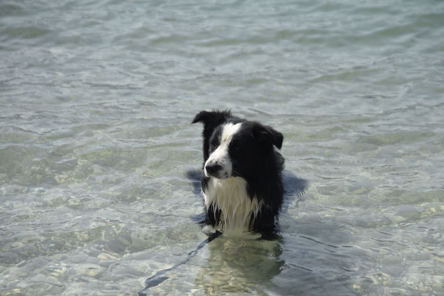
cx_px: 254
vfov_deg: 10.2
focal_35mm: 135
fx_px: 1665
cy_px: 181
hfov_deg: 15.2
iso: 100
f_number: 4
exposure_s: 1/1000
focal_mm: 105
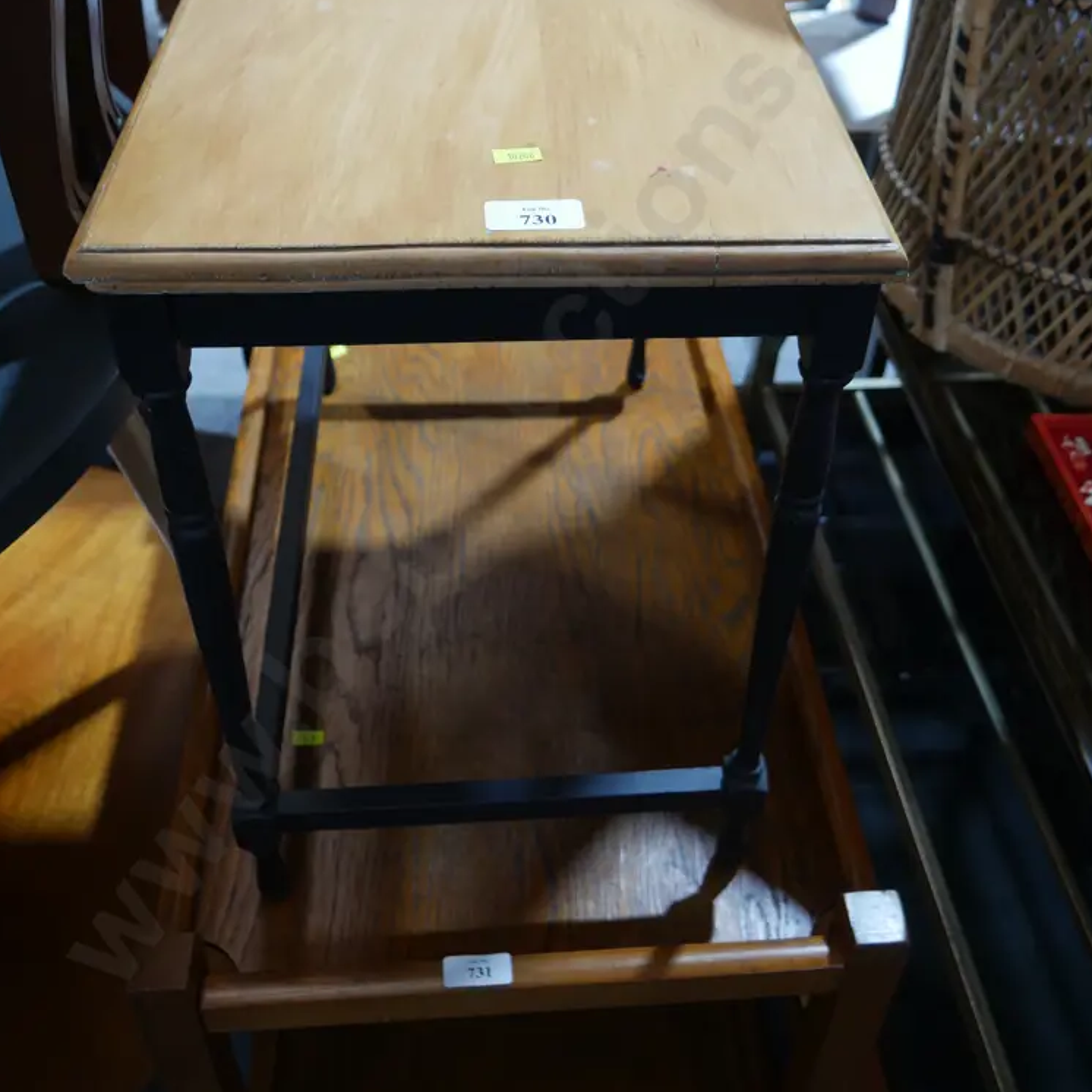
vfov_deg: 47.8
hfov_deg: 48.4
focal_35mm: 34
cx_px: 539
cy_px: 378
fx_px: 1213
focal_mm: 14
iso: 500
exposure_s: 1/60
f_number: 3.5
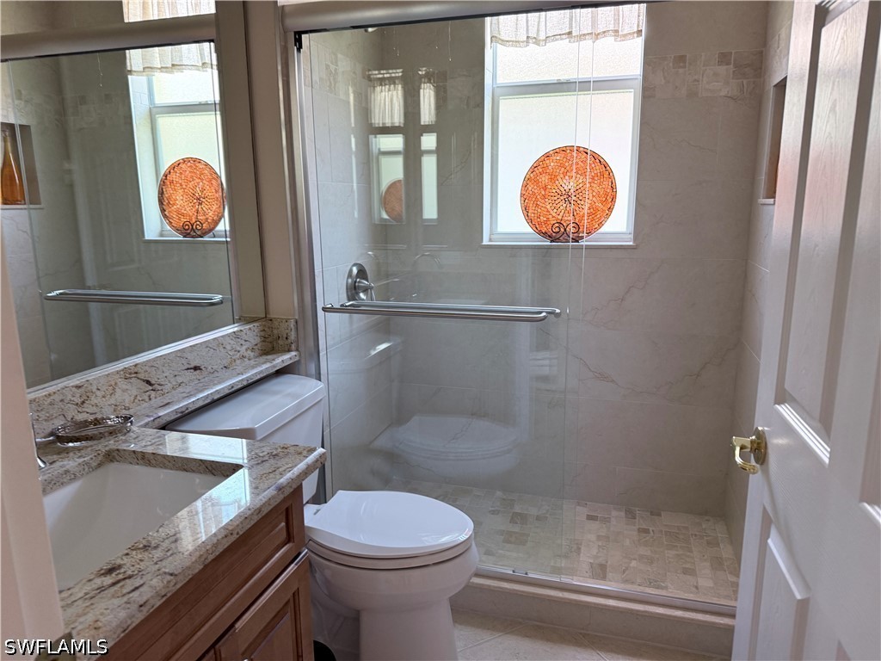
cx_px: 440
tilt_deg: -12.2
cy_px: 330
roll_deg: -0.1
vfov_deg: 56.8
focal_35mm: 24
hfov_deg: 71.6
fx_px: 611
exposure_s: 1/98
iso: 200
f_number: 1.78
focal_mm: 6.76
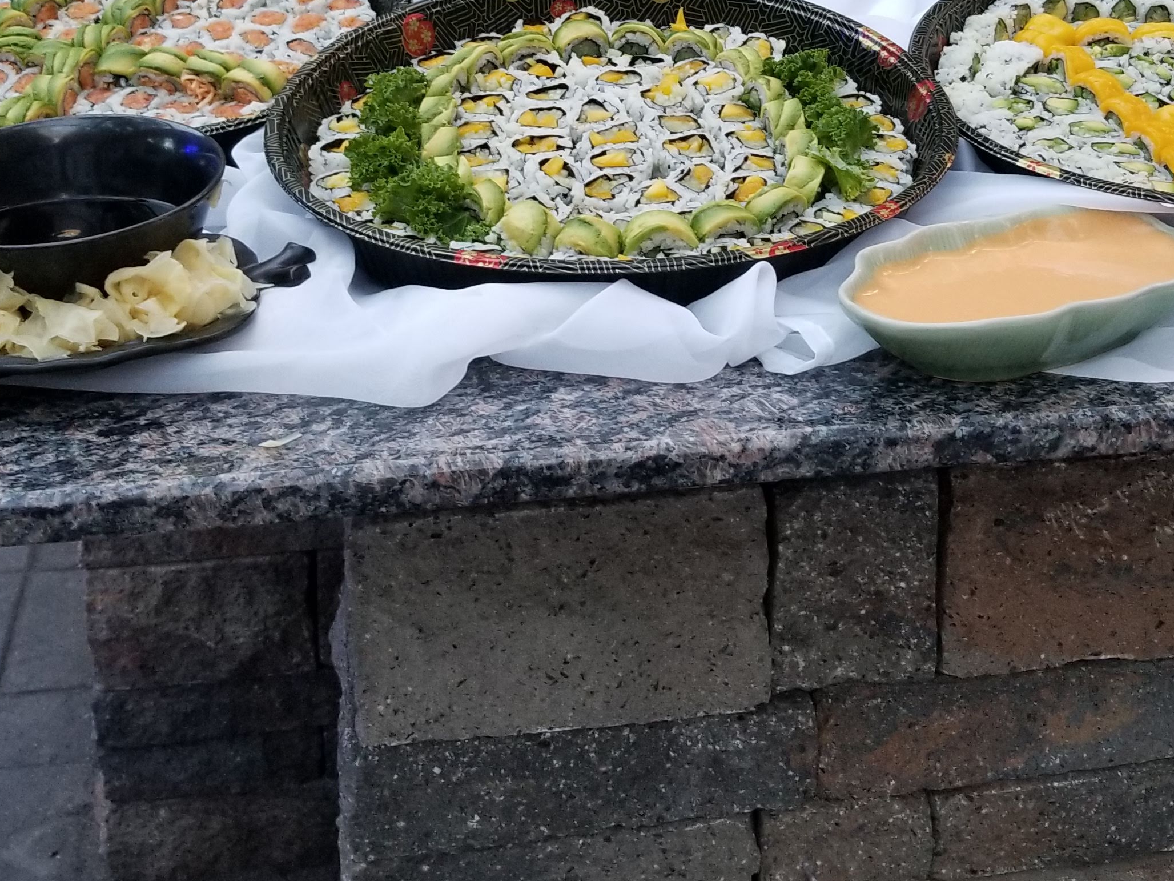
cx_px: 677
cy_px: 75
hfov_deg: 37.4
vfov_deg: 27.5
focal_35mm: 51
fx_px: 1730
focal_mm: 4.3
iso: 200
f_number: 1.7
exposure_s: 1/40
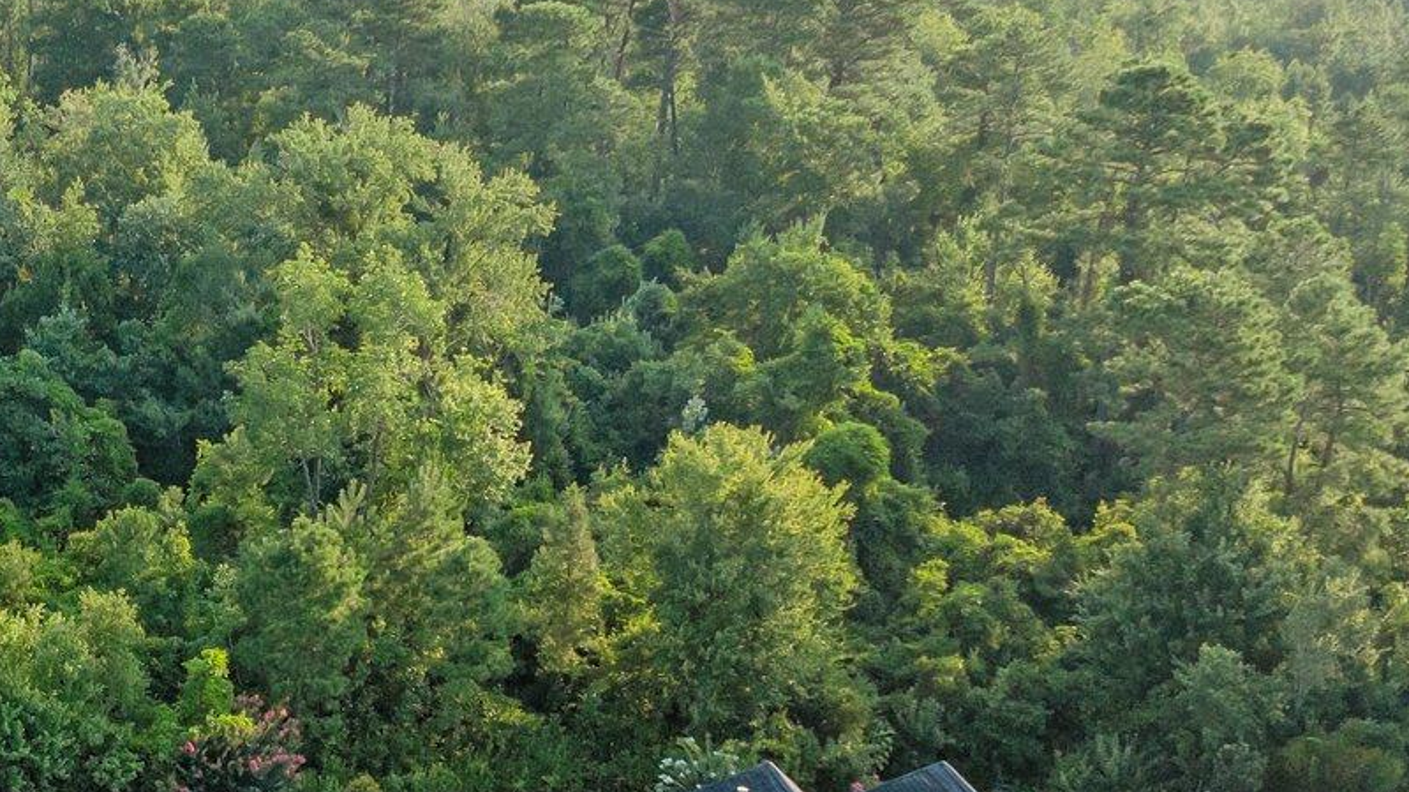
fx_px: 2503
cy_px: 710
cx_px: -101
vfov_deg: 17.7
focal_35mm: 67
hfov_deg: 28.8
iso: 400
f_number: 2.8
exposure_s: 1/500
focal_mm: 12.29
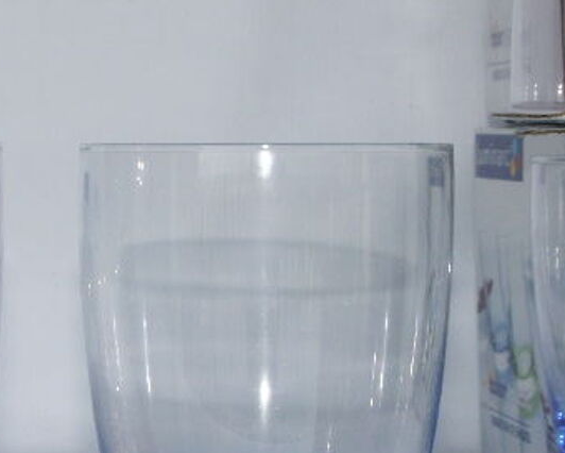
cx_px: 75
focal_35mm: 143
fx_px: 2392
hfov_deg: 13.4
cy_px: 339
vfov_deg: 10.8
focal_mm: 19.37
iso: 64
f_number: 6.3
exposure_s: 1/250
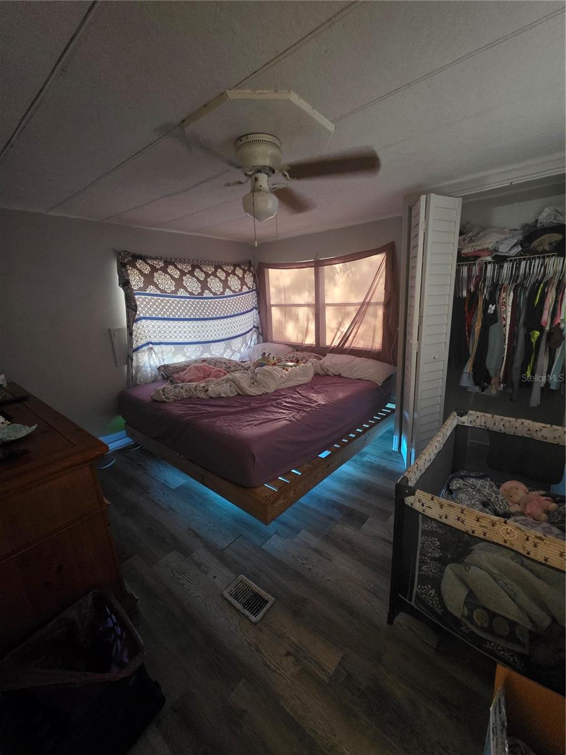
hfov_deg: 89.9
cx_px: 283
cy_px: 378
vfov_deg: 106.2
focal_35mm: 13
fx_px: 283
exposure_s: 1/60
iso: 1250
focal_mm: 2.2
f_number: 1.9
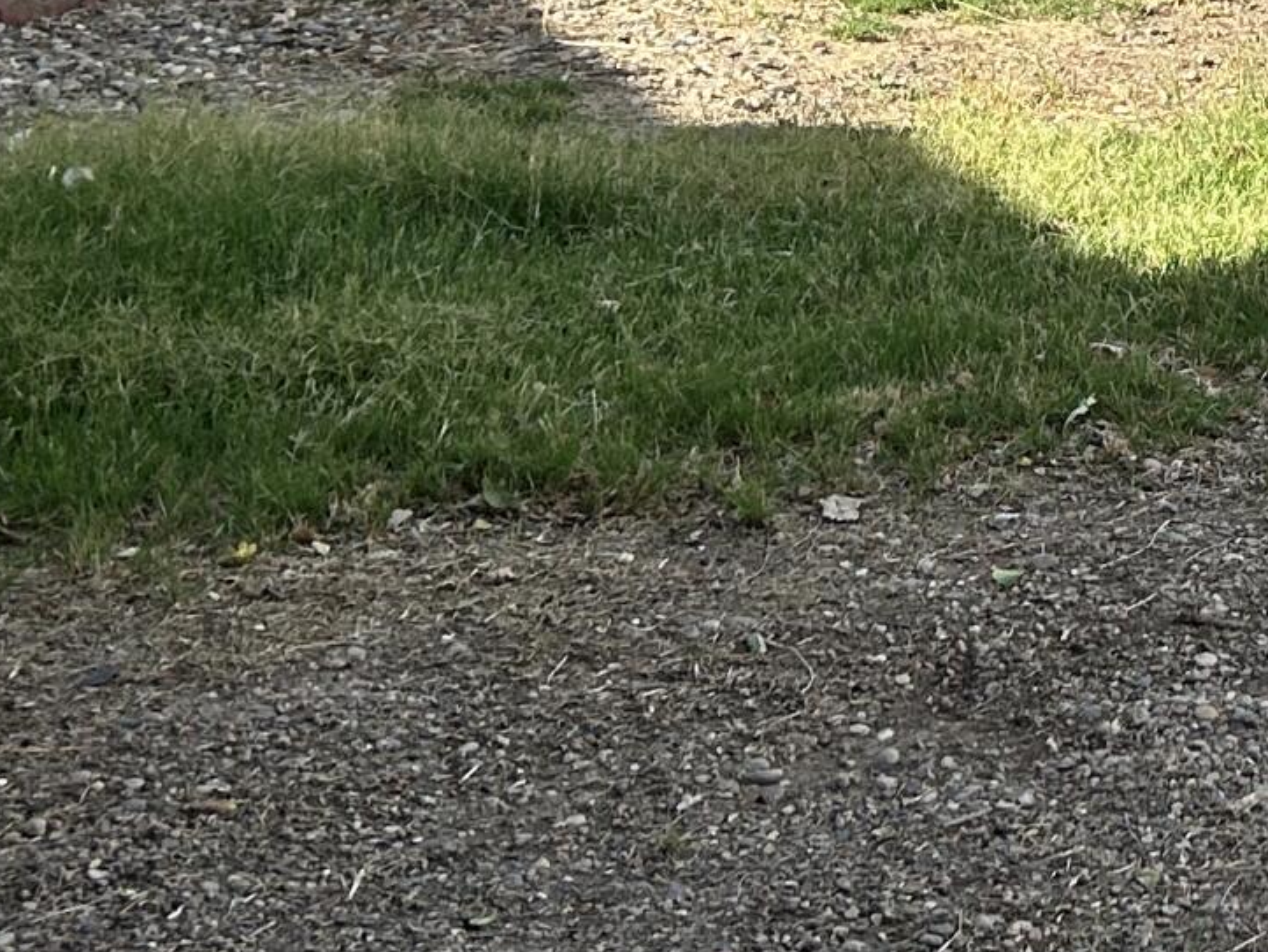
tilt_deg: -1.3
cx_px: 1658
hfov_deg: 17.1
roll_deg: +0.6
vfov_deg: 12.9
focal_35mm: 108
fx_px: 3957
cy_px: -539
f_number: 1.5
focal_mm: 5.7
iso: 50
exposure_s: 1/3165
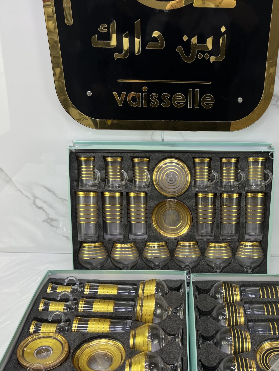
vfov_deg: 49.3
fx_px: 398
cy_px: 245
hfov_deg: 38.2
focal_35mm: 37
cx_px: 187
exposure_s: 1/349
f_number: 1.5
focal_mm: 5.7
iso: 50
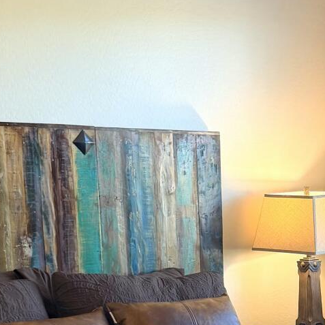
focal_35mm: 89
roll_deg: +0.6
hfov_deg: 19.0
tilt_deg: -9.7
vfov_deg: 19.0
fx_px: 945
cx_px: 326
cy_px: 325
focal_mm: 6.76
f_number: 1.78
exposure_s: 1/60
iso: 100
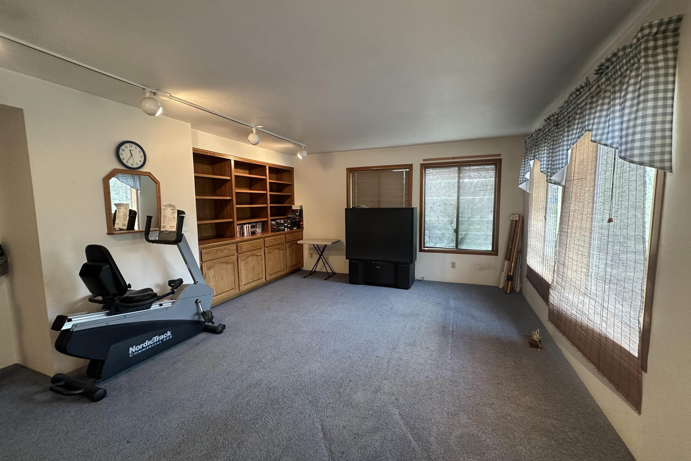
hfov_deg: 100.4
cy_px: 233
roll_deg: +0.0
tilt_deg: -5.6
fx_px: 288
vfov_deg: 77.3
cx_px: 346
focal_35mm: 15
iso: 250
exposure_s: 1/60
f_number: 2.2
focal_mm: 2.22
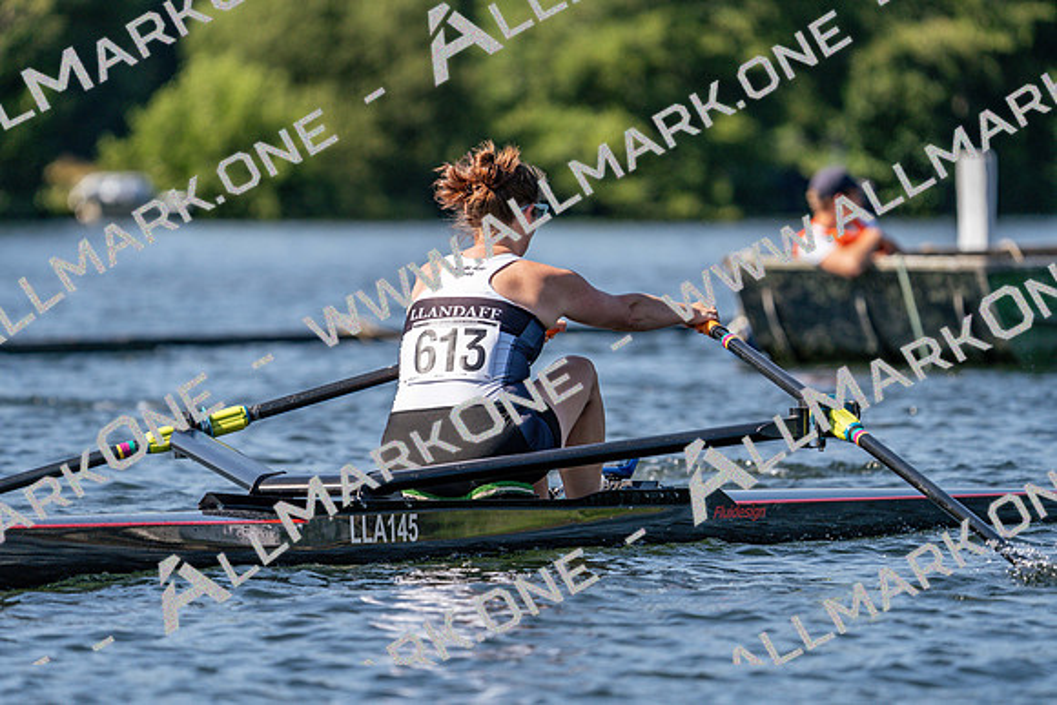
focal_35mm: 365
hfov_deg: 5.6
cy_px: 352
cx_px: 528
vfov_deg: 3.8
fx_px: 10719
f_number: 6.3
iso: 320
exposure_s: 1/1600
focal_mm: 365
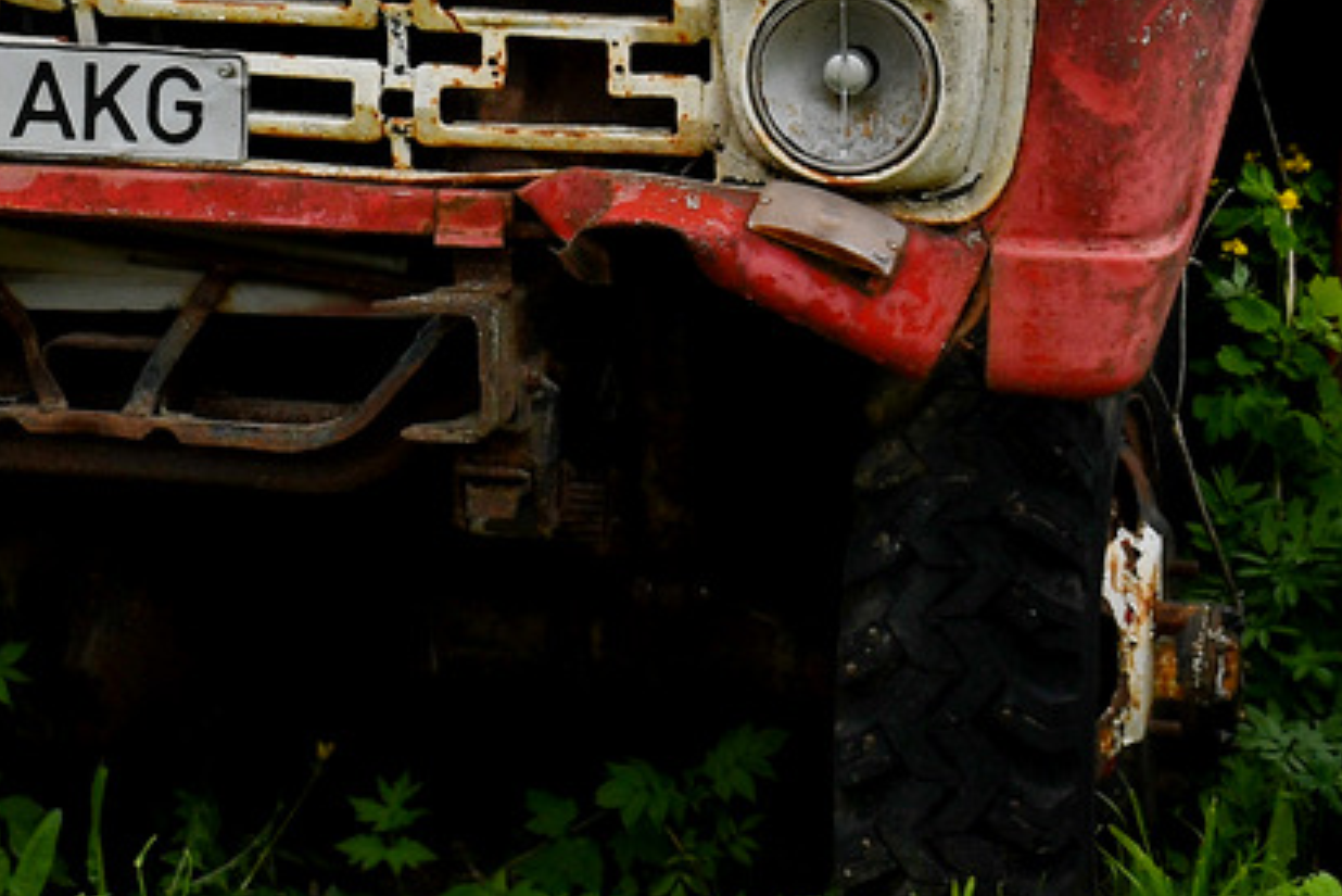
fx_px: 5295
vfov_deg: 9.5
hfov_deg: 14.4
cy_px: -334
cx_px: 309
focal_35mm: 142
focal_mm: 30
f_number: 6.3
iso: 200
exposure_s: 1/500
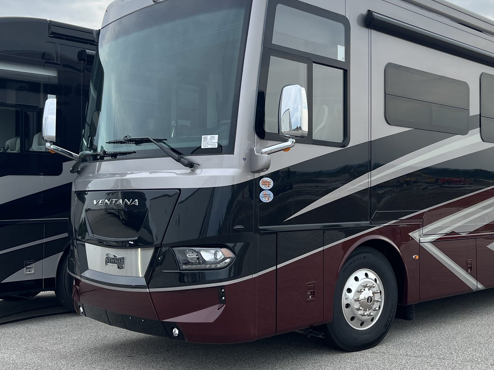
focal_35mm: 45
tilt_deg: +3.8
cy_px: 172
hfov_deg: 41.3
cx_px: 345
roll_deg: +2.1
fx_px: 642
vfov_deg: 32.2
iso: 50
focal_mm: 5.7
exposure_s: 1/1869
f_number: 1.5
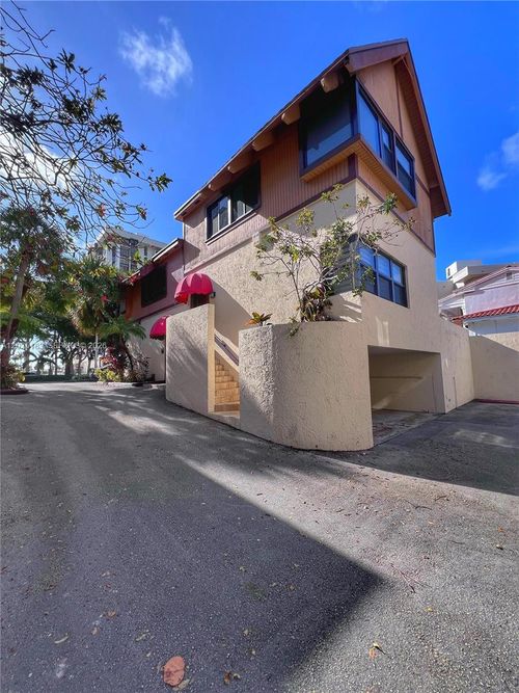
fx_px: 260
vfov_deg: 106.2
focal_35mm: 13
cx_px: 260
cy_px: 346
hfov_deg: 89.9
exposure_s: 1/1155
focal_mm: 1.57
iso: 32
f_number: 1.8
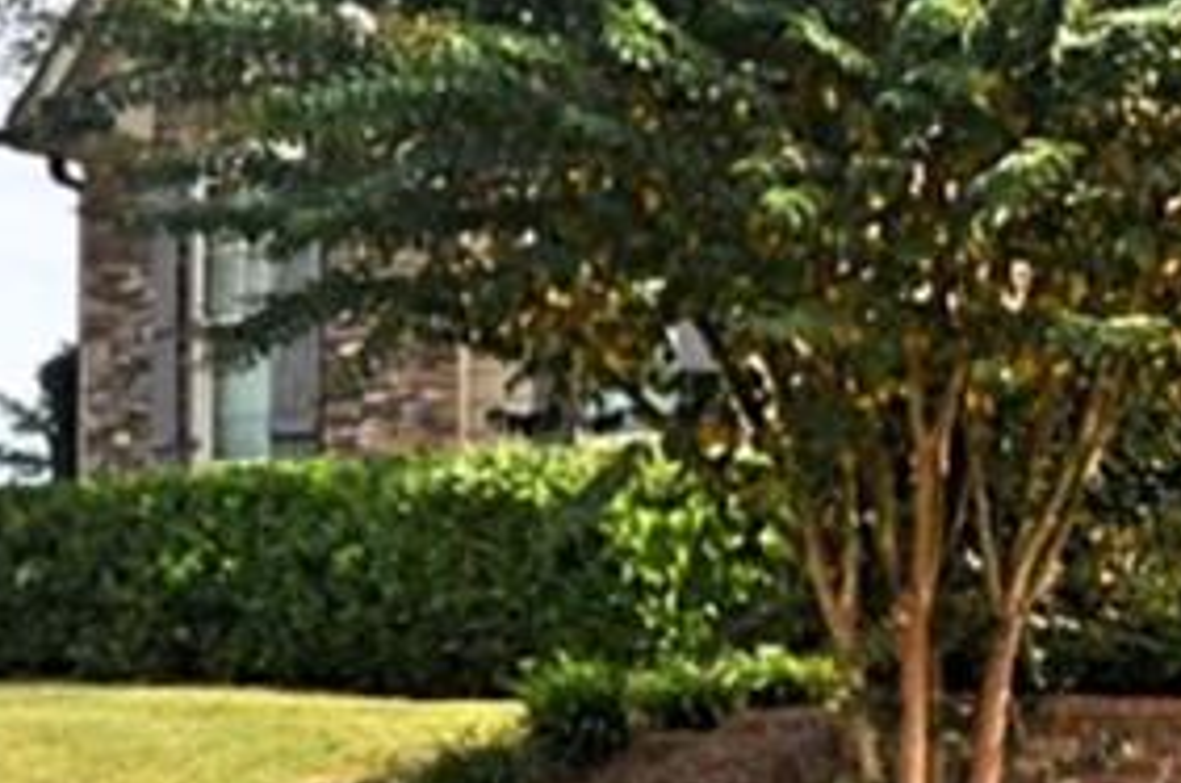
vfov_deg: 12.5
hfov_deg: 16.8
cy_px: 473
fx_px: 3570
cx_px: 1839
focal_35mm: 109
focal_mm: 20
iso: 400
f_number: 10
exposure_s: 1/400
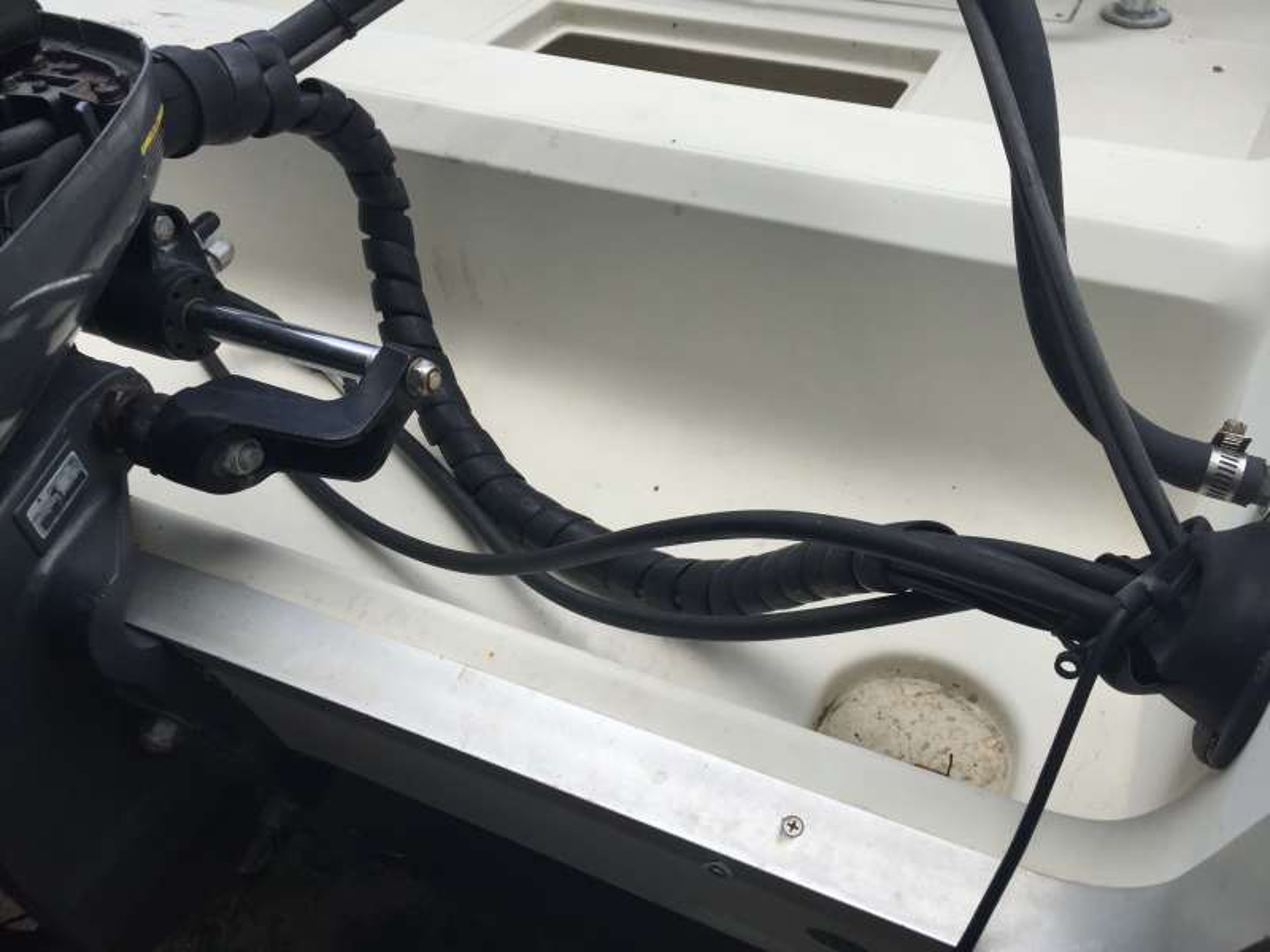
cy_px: 476
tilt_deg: -41.2
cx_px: 635
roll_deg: +1.3
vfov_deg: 48.2
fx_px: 1064
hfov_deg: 61.7
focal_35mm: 29
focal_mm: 4.15
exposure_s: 1/1130
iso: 32
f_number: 2.2
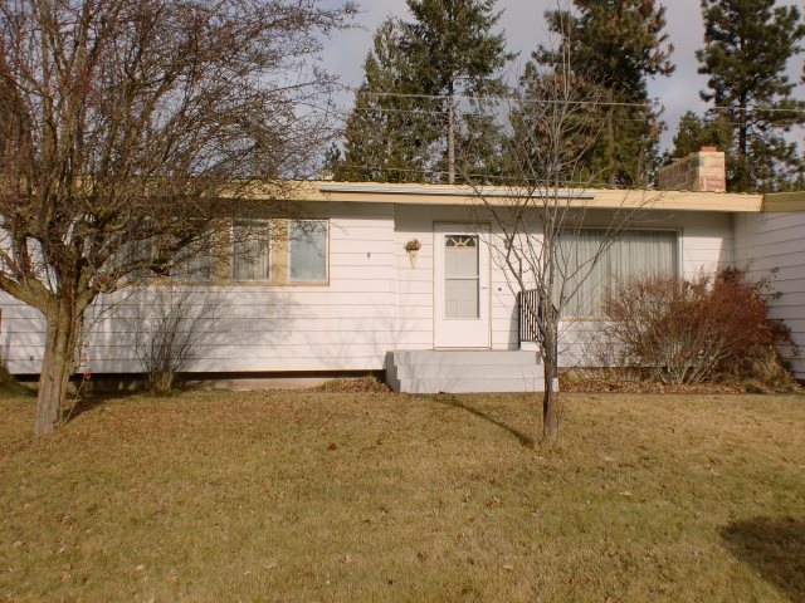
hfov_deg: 52.6
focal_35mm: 35
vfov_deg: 40.7
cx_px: 402
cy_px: 302
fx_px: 814
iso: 64
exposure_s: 1/640
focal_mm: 6.3
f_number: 5.6
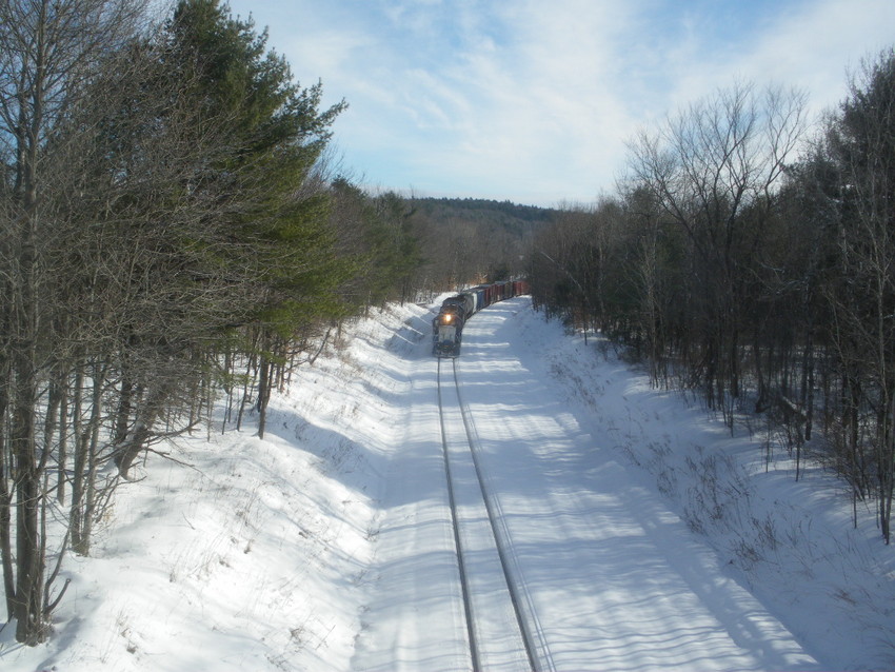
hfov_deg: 51.3
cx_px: 448
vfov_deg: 39.7
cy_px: 336
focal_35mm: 36
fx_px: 931
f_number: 5.4
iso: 64
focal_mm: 6.3
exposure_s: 1/320
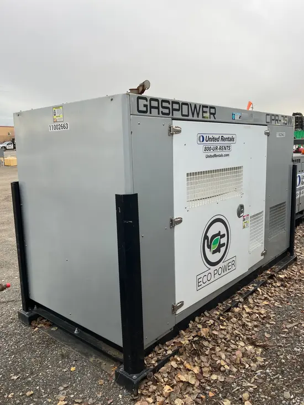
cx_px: 152
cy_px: 202
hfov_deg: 49.8
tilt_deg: -8.9
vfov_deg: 63.4
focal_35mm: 28
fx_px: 328
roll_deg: +0.0
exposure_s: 1/121
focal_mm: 3.99
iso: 32
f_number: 1.8
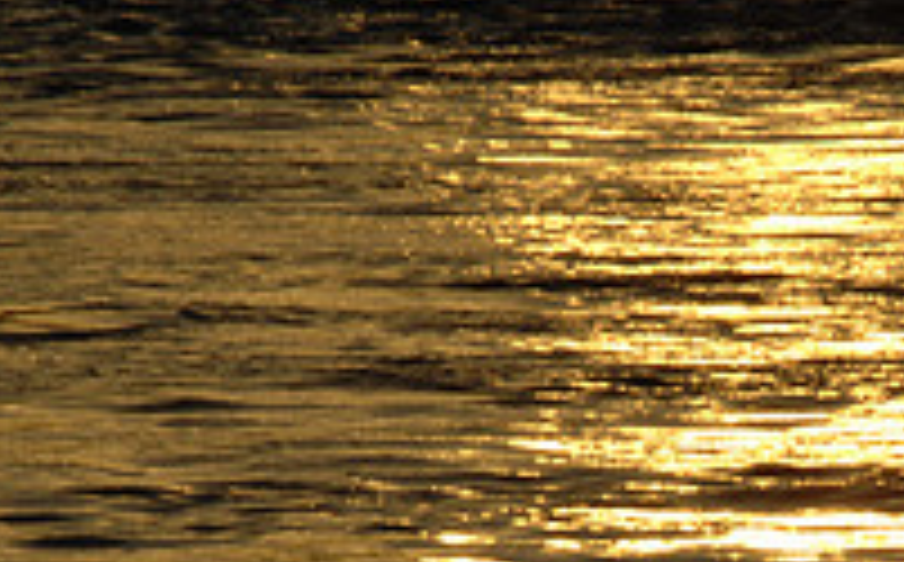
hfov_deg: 1.2
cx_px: 850
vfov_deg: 0.7
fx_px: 43399
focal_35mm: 1764
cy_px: 533
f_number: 21
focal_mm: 400
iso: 160
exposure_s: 1/320
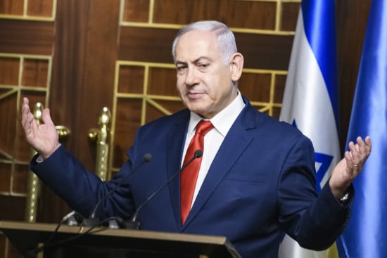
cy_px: 129
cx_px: 194
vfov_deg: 6.9
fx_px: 2150
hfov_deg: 10.3
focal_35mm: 200
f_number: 2.8
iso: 5000
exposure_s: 1/250
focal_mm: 200
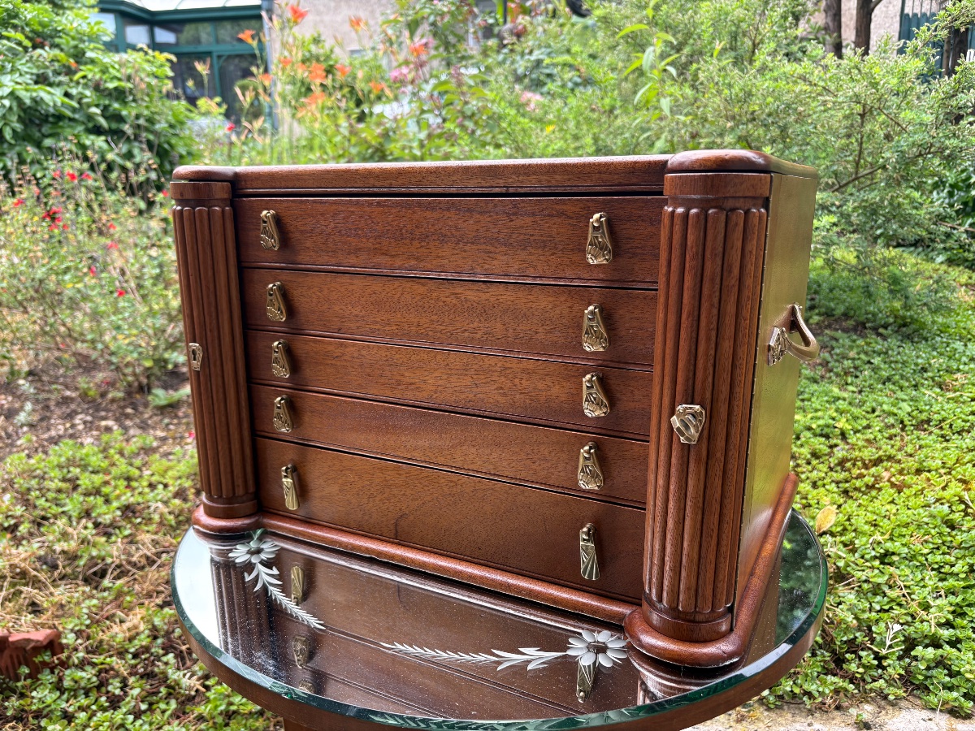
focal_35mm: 26
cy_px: 366
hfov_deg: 67.3
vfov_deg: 53.1
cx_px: 488
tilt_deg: -14.6
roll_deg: +1.6
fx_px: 732
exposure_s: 1/218
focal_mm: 5.96
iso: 40
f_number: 1.6
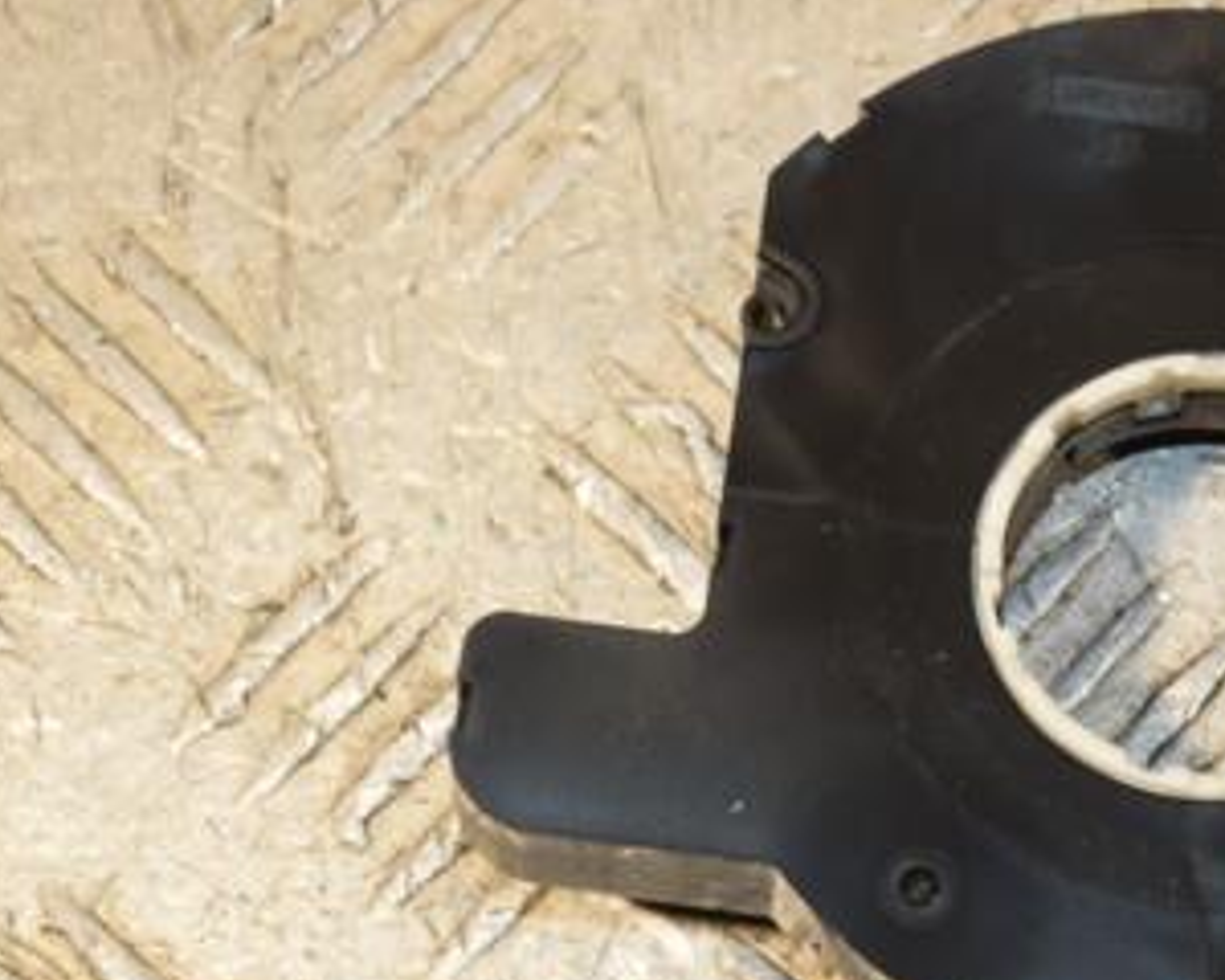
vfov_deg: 8.3
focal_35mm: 186
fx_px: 6743
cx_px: 1131
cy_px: 682
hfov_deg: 10.3
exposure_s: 1/200
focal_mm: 66
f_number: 7.1
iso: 800
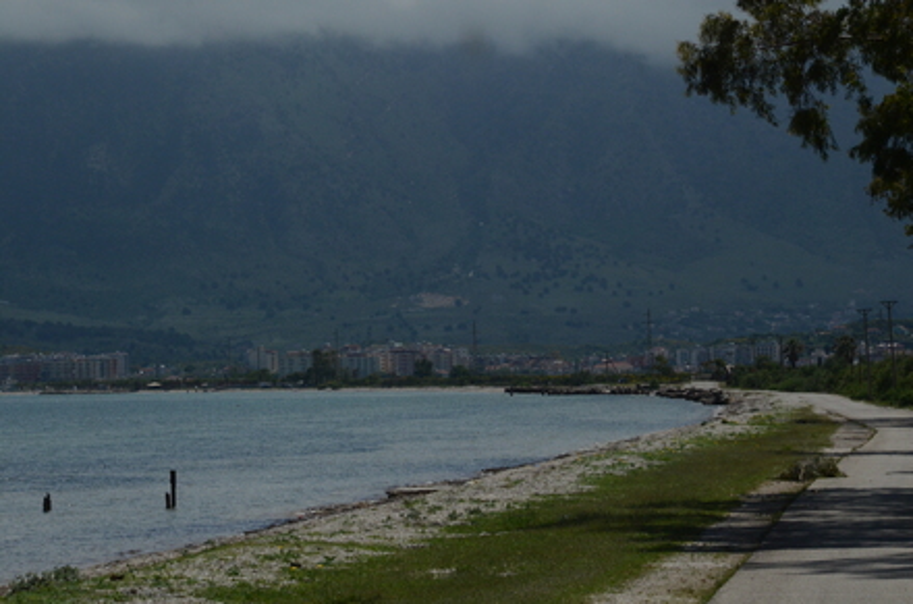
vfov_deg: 8.3
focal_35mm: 165
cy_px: 302
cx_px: 456
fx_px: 4174
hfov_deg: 12.5
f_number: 13
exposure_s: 1/2500
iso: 1000
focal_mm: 110
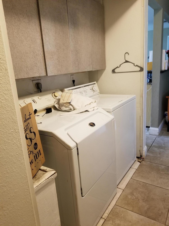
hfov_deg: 53.1
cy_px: 113
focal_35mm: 26
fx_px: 169
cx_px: 84
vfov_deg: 67.3
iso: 200
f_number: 1.7
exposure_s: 1/30
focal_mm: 4.3
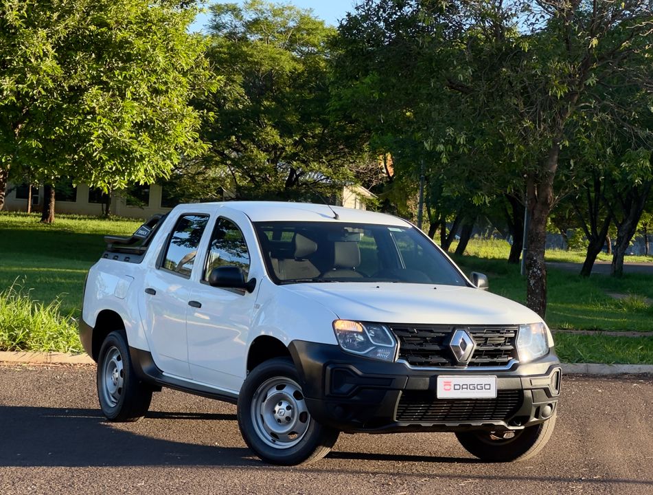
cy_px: 248
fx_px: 1458
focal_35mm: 77
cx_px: 326
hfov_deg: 25.3
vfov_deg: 19.3
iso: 25
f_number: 2.8
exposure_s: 1/194
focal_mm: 9
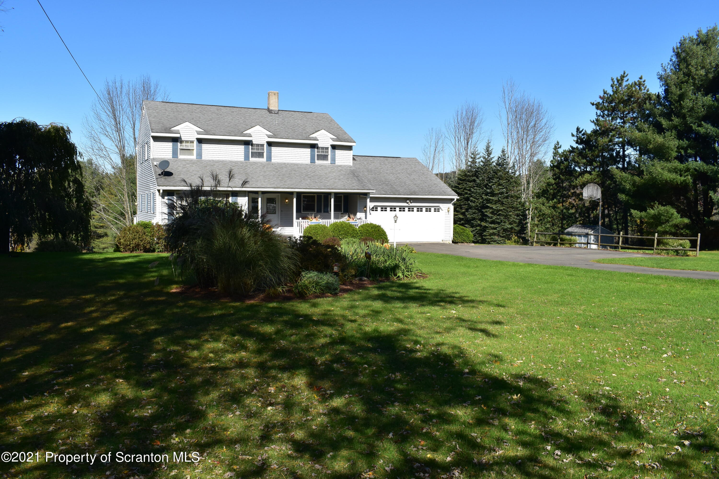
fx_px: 599
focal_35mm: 30
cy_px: 240
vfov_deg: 43.6
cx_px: 360
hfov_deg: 61.9
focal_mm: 20
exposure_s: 1/500
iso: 400
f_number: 11
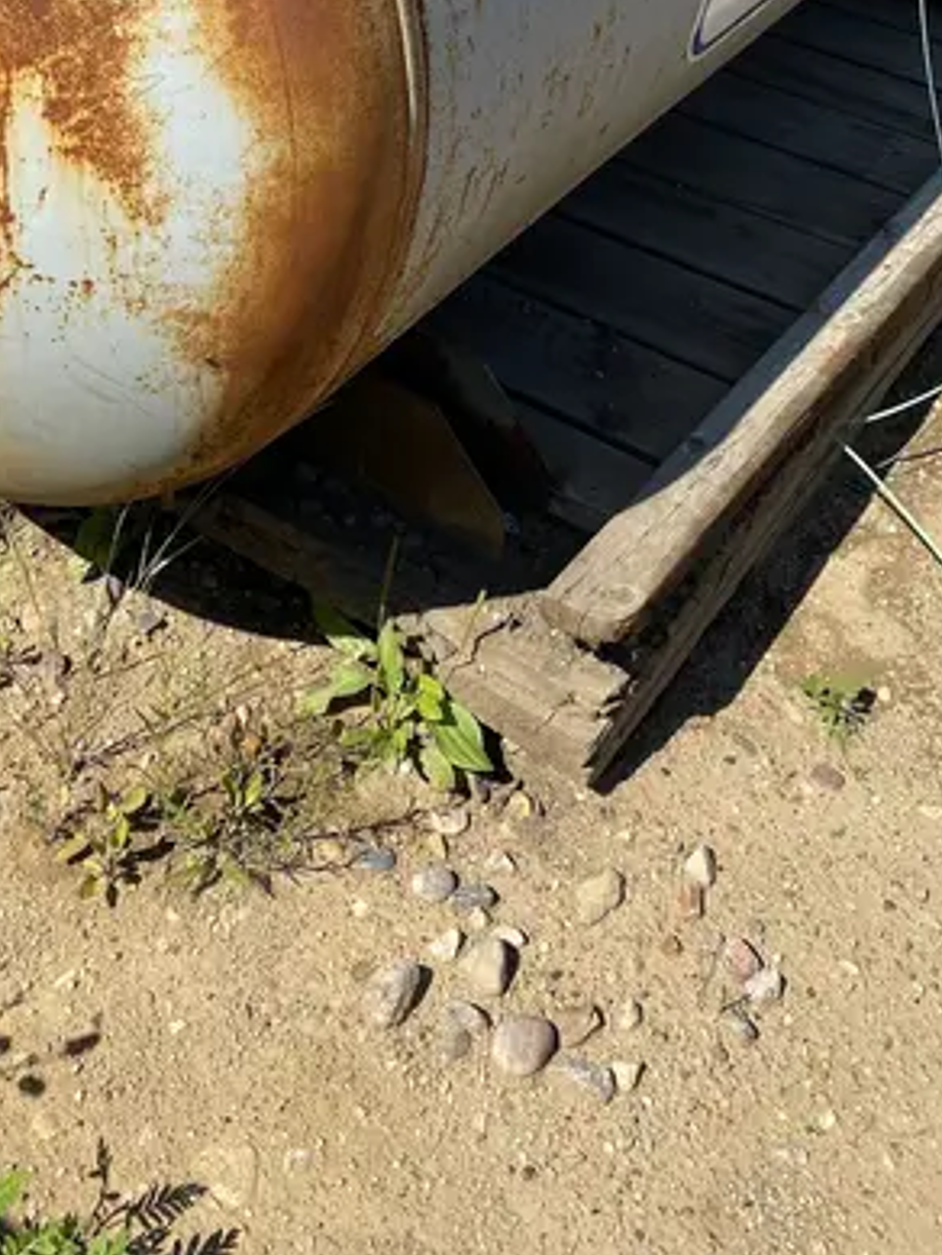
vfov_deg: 36.1
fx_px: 1777
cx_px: 326
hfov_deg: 29.5
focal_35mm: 49
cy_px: 89
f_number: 1.8
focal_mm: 4.25
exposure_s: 1/3040
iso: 32
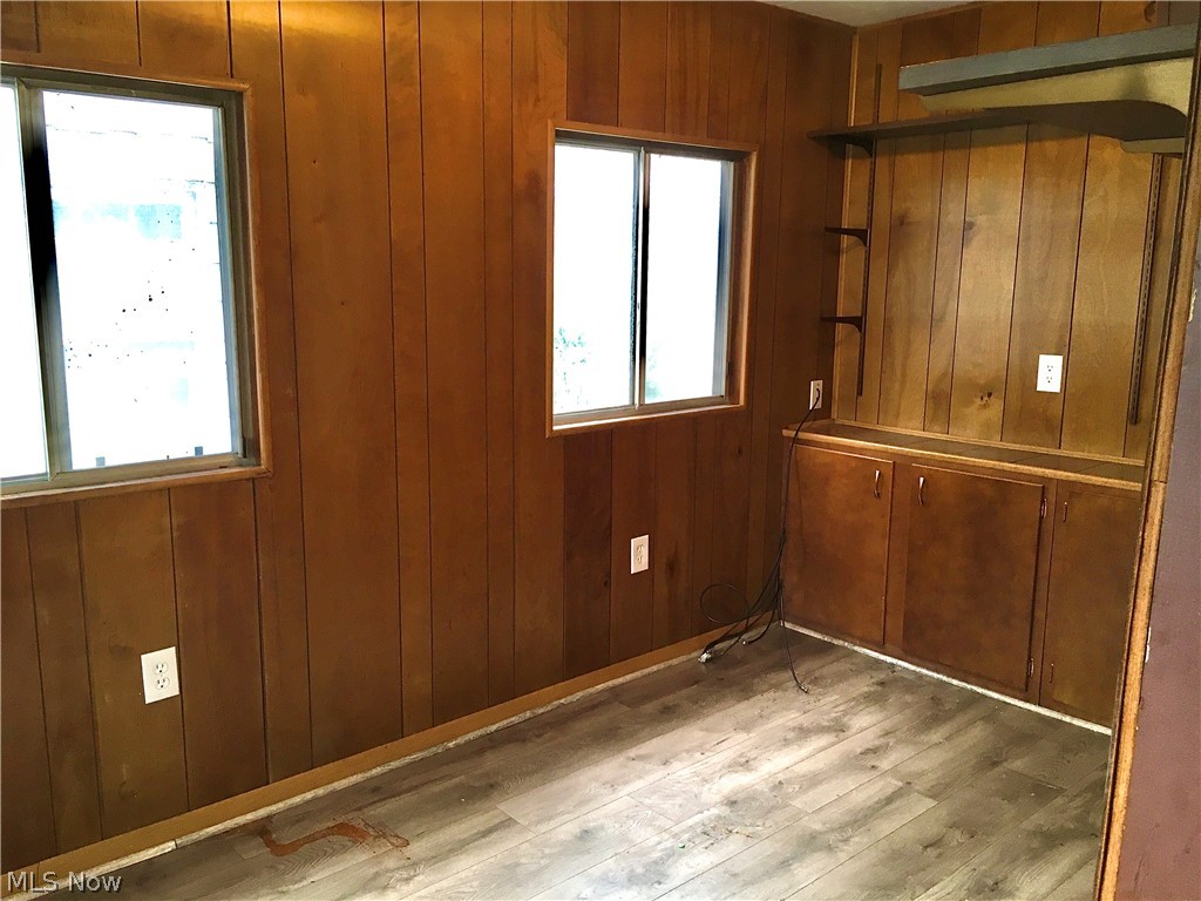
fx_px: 1006
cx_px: 600
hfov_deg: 61.7
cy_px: 450
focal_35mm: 29
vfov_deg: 48.2
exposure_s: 1/30
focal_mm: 4.15
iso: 80
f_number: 2.2
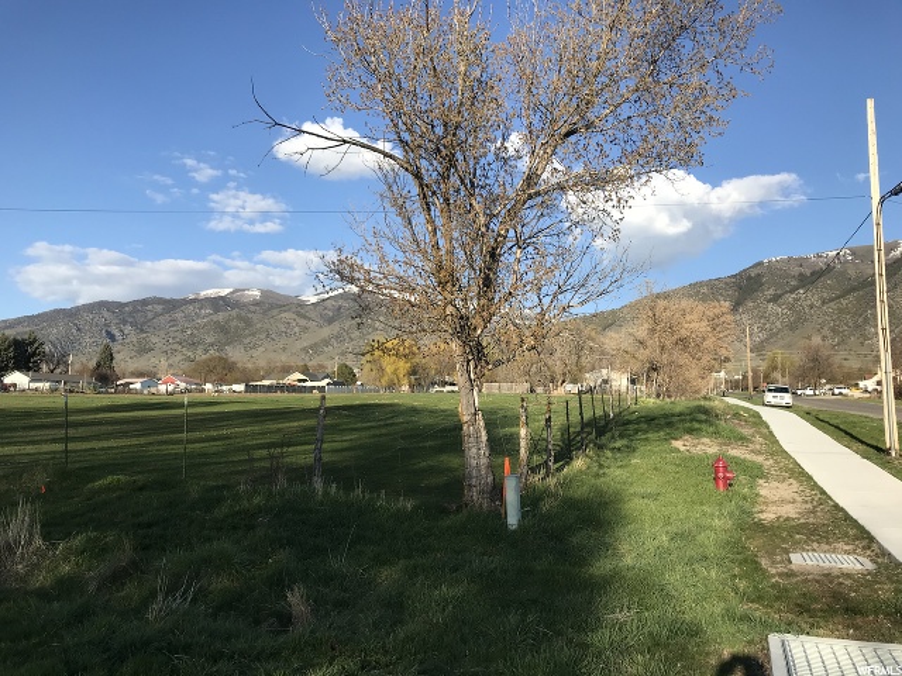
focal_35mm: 28
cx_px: 451
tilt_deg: +5.4
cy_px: 338
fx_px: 730
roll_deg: -0.6
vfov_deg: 49.7
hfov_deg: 63.4
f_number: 1.8
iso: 20
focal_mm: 3.99
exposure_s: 1/1650
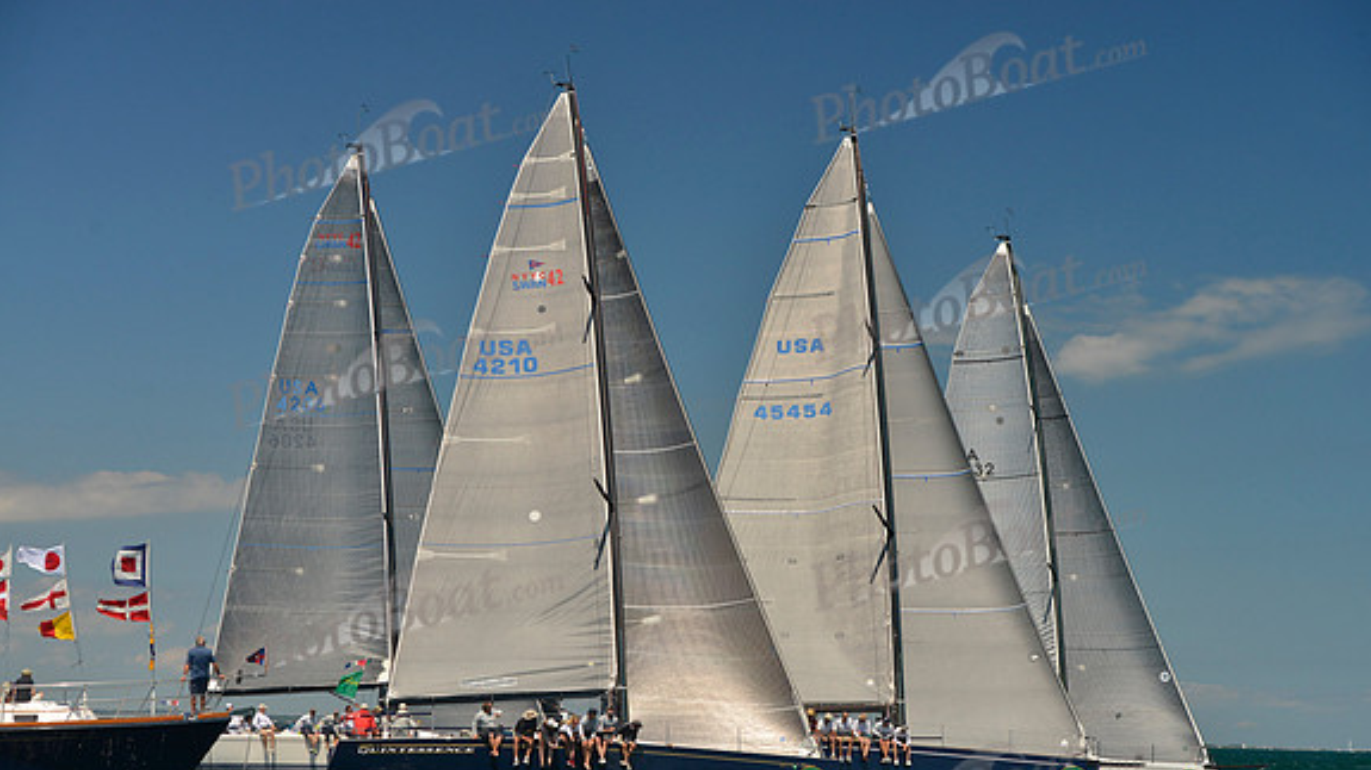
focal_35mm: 74
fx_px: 2689
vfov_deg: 16.3
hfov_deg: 28.6
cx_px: 689
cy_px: 459
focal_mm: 70
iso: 400
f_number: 7.1
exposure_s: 1/1250
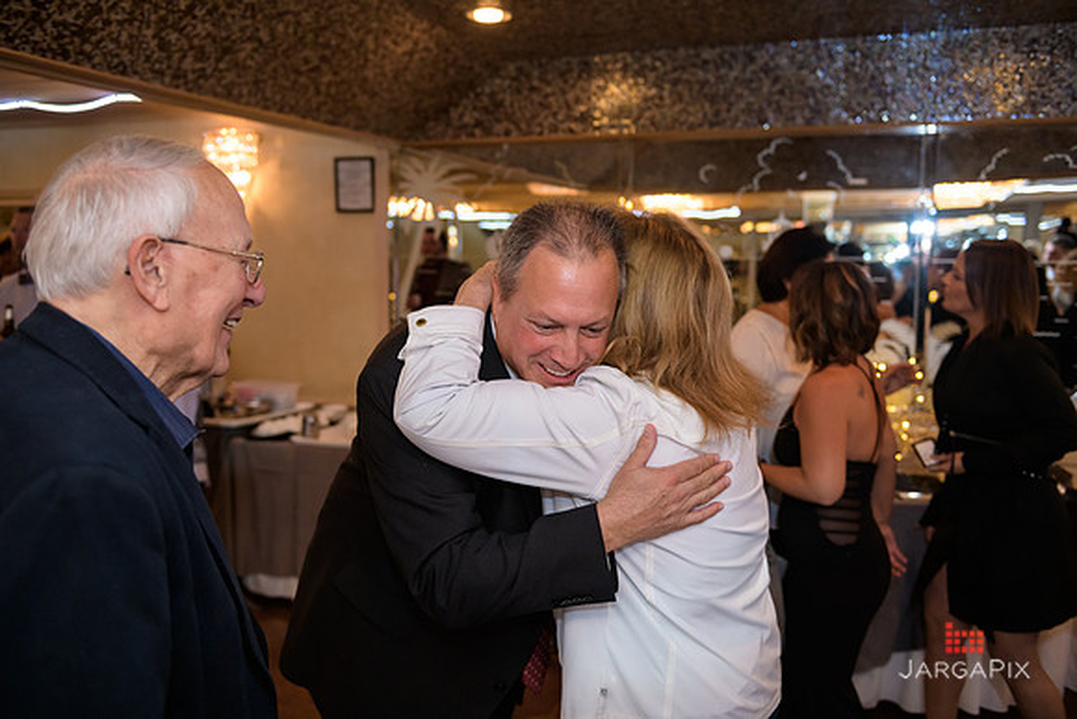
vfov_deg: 41.1
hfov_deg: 58.7
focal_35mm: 32
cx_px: 538
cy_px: 360
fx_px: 958
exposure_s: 1/125
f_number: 3.2
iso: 1000
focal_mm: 32
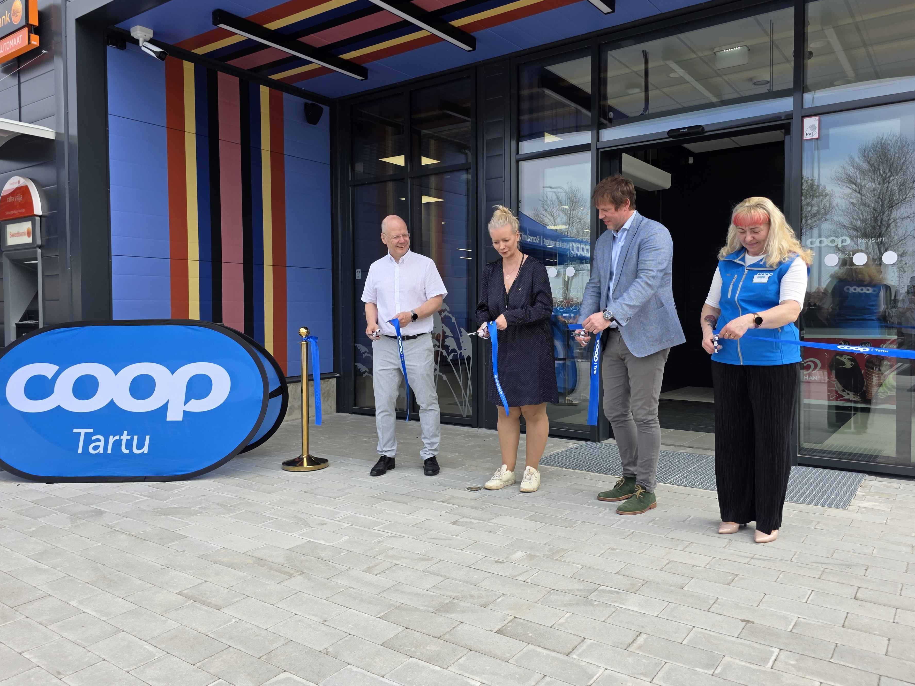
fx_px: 687
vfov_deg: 53.1
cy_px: 334
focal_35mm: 26
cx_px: 479
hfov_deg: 67.3
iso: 80
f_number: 1.7
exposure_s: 1/1864
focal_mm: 6.3
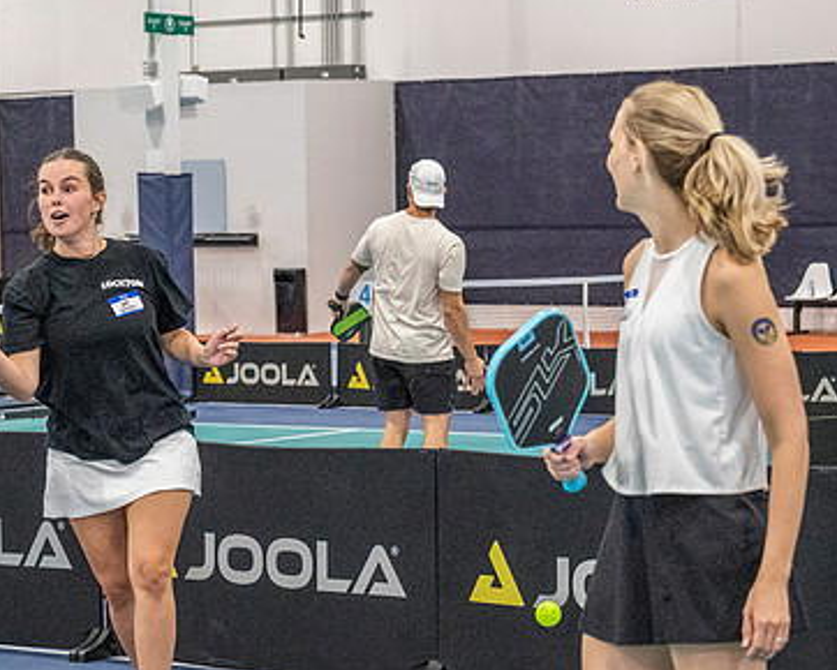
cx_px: 365
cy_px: 578
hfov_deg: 15.8
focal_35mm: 122
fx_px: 3024
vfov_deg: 12.6
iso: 8000
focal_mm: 50
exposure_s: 1/800
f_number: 4
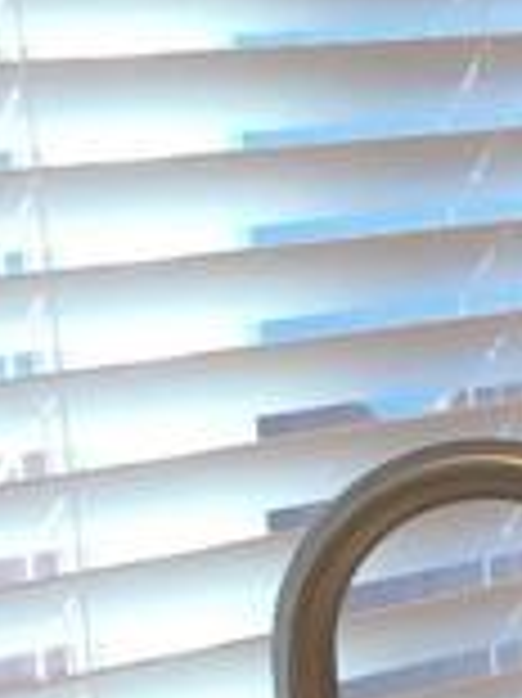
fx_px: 3866
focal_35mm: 192
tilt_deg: -11.4
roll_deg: +1.1
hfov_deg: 6.9
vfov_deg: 10.2
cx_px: 1647
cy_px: 675
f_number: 2.2
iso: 50
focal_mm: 4.15
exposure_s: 1/30
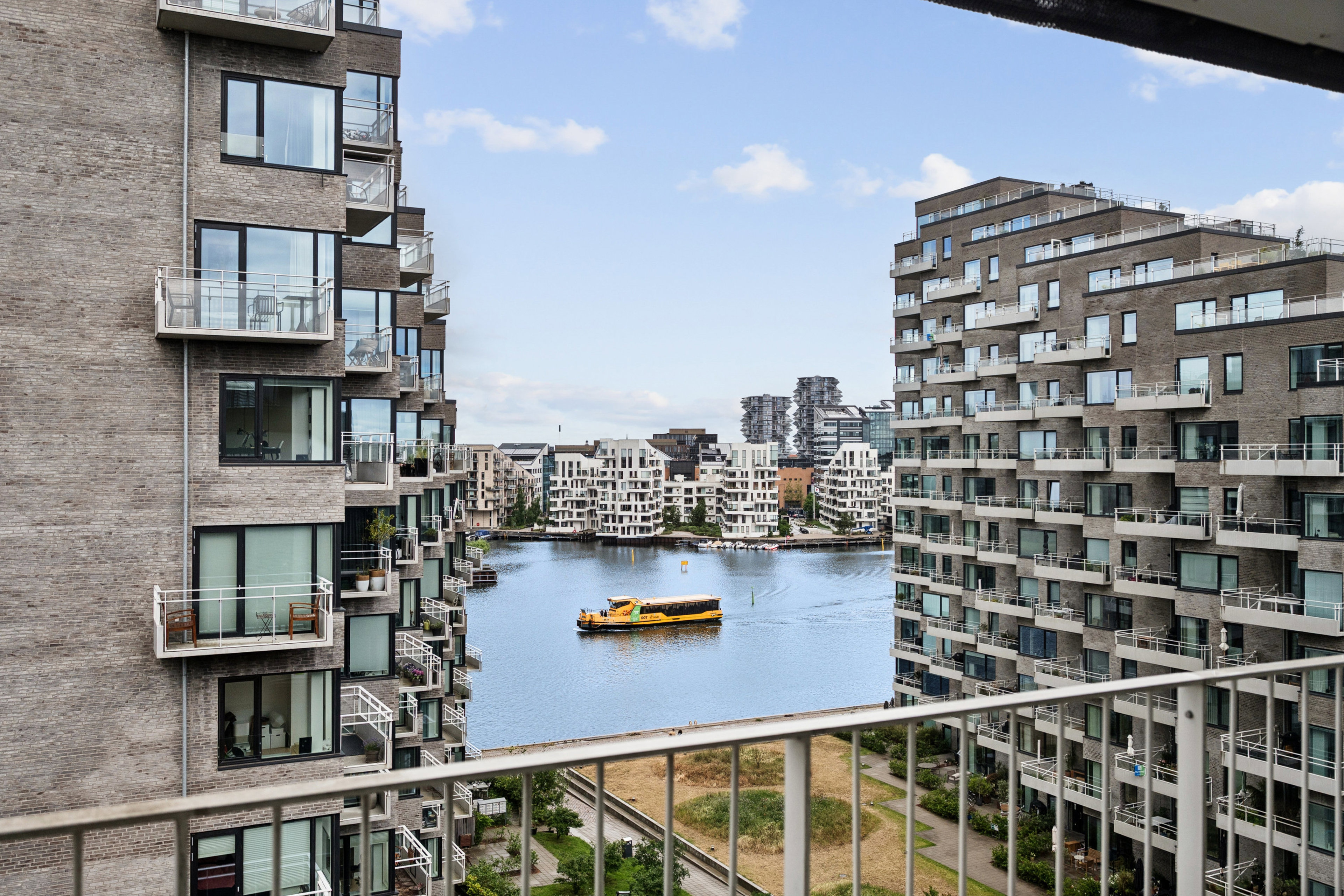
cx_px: 672
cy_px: 448
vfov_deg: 43.6
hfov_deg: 61.9
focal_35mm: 30
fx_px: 1120
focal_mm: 30
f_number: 4
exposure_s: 1/1600
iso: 400
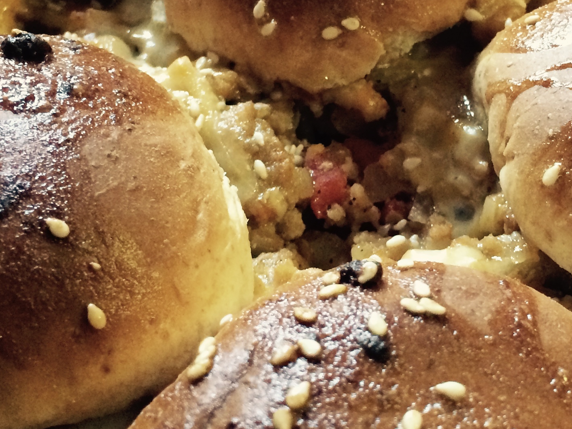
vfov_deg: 21.8
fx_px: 1107
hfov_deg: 28.7
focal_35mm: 67
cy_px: 129
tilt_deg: -42.7
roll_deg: +2.0
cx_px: 401
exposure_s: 1/30
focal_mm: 4.15
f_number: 2.2
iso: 250
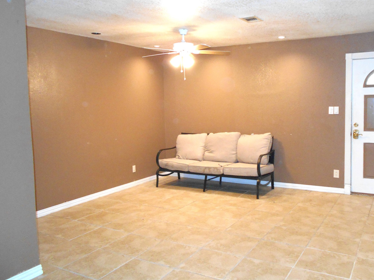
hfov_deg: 58.2
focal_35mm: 31
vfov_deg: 45.4
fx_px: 335
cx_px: 210
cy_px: 124
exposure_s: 1/25
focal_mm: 4.6
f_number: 3.2
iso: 450
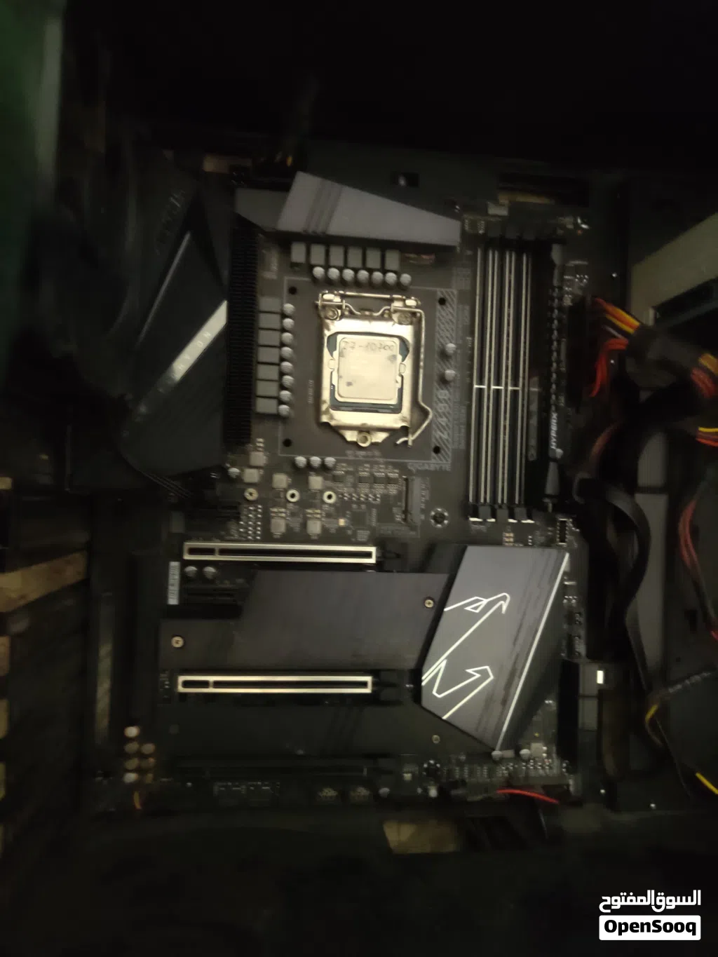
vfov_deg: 65.3
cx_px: 359
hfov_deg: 51.4
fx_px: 747
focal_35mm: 27
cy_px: 478
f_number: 1.65
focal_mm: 4.75
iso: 4000
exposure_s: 1/7
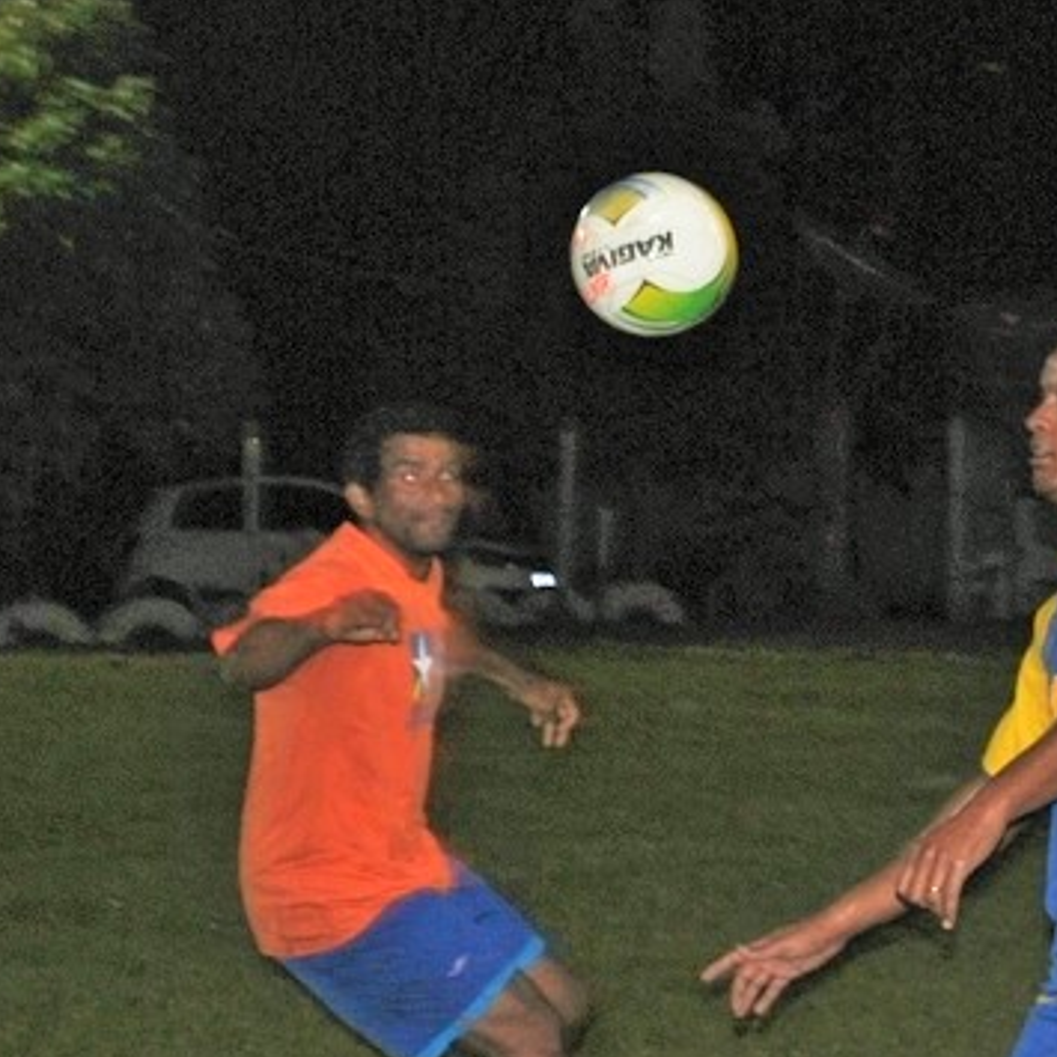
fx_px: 3178
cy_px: 520
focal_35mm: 92
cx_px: 524
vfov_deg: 18.9
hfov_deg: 18.9
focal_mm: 40
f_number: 5.3
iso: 200
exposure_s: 1/60
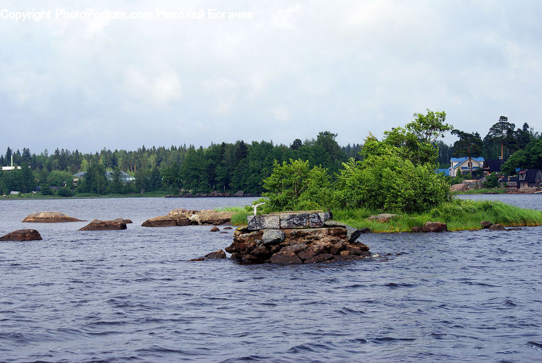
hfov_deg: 24.6
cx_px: 271
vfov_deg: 16.6
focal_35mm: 82
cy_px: 182
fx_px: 1243
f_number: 9
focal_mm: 55
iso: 100
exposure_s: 1/250
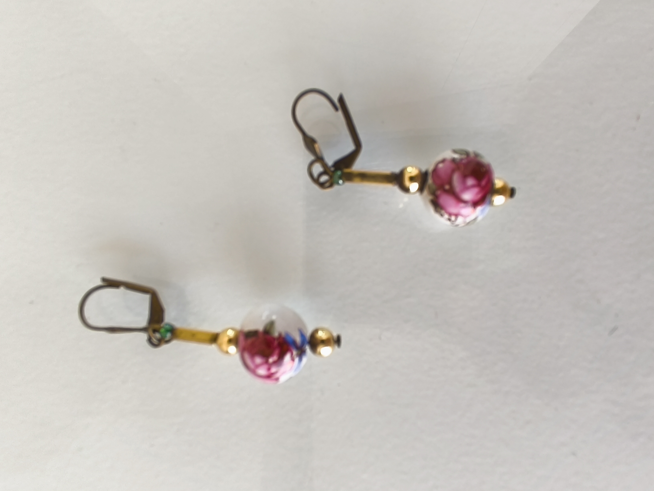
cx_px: 327
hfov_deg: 73.9
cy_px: 246
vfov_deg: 58.9
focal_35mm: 23
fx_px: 435
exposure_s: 1/30
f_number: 2.2
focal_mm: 1.65
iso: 50
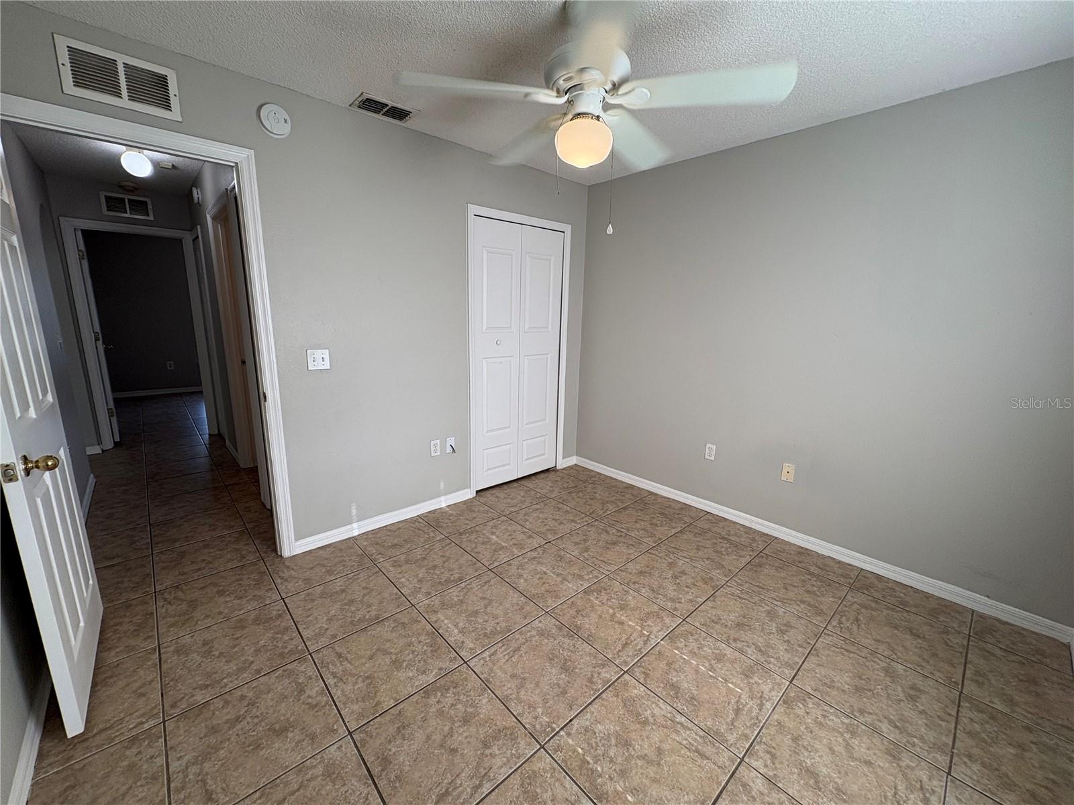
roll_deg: -1.7
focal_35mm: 14
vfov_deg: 85.7
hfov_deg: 102.1
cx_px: 537
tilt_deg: -12.1
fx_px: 434
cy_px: 402
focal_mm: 2.22
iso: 50
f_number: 2.2
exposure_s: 1/120
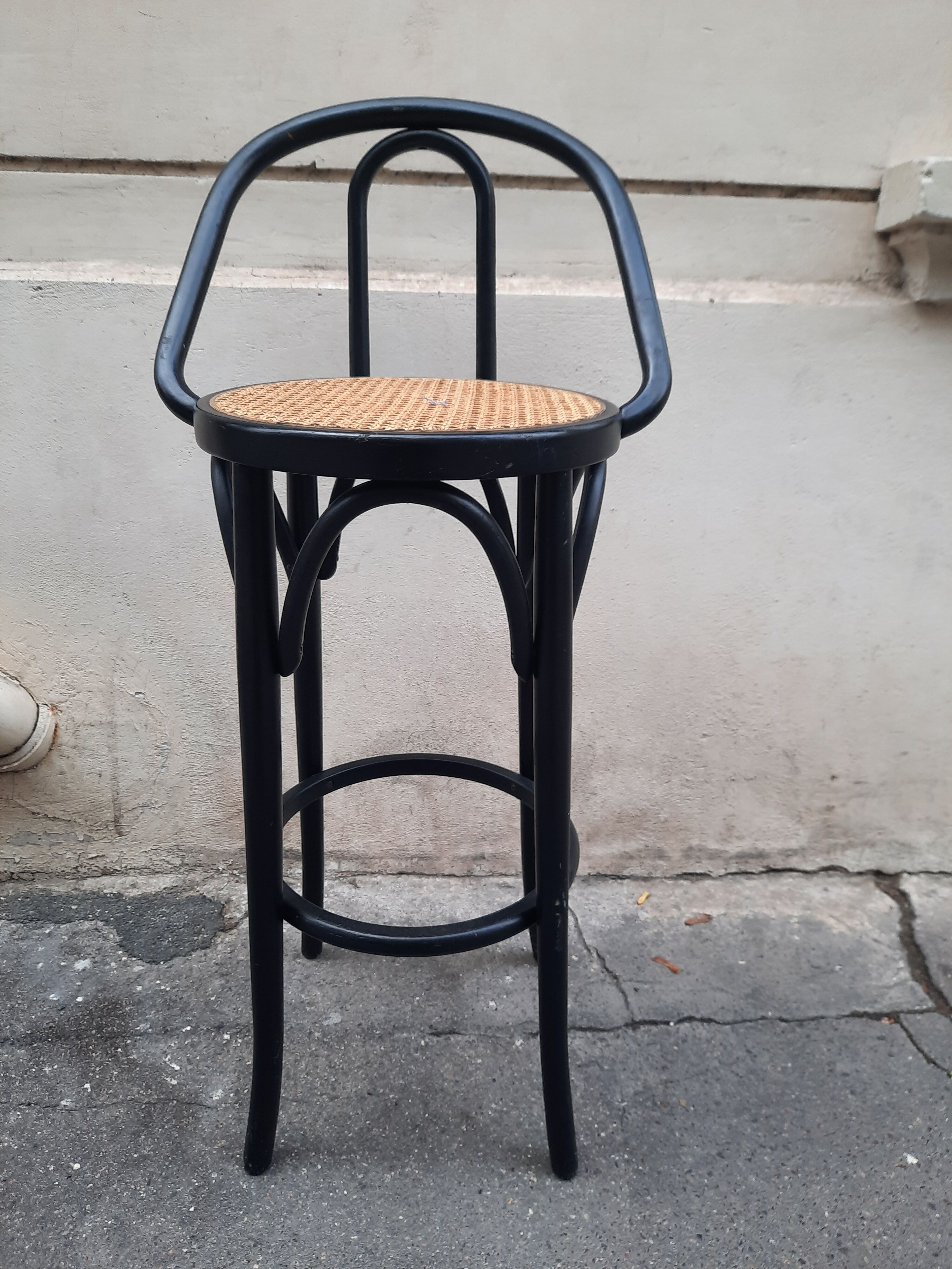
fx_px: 917
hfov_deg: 54.9
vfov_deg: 69.4
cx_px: 476
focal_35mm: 25
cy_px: 634
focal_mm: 4.6
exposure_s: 1/50
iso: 40
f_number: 2
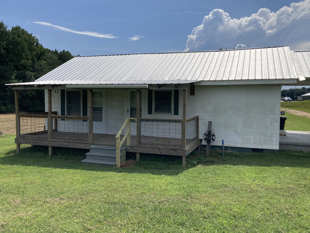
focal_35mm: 31
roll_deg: +2.3
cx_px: 163
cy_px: 119
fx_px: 278
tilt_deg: -3.7
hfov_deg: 58.3
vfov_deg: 45.4
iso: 25
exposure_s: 1/4367
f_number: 1.8
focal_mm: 3.99
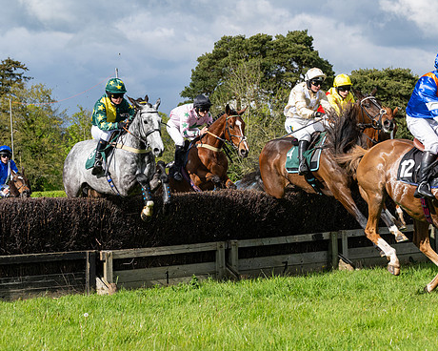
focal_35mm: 105
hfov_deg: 18.3
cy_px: 196
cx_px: 244
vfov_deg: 14.7
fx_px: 1361
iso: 400
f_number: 5
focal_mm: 70
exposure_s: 1/2500
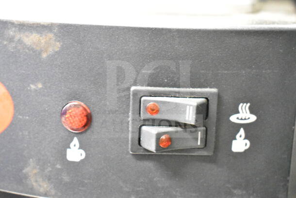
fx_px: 493
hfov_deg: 33.4
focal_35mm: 60
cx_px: 148
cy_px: 99
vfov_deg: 22.6
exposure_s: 1/30
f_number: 4.8
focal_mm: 40
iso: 25600
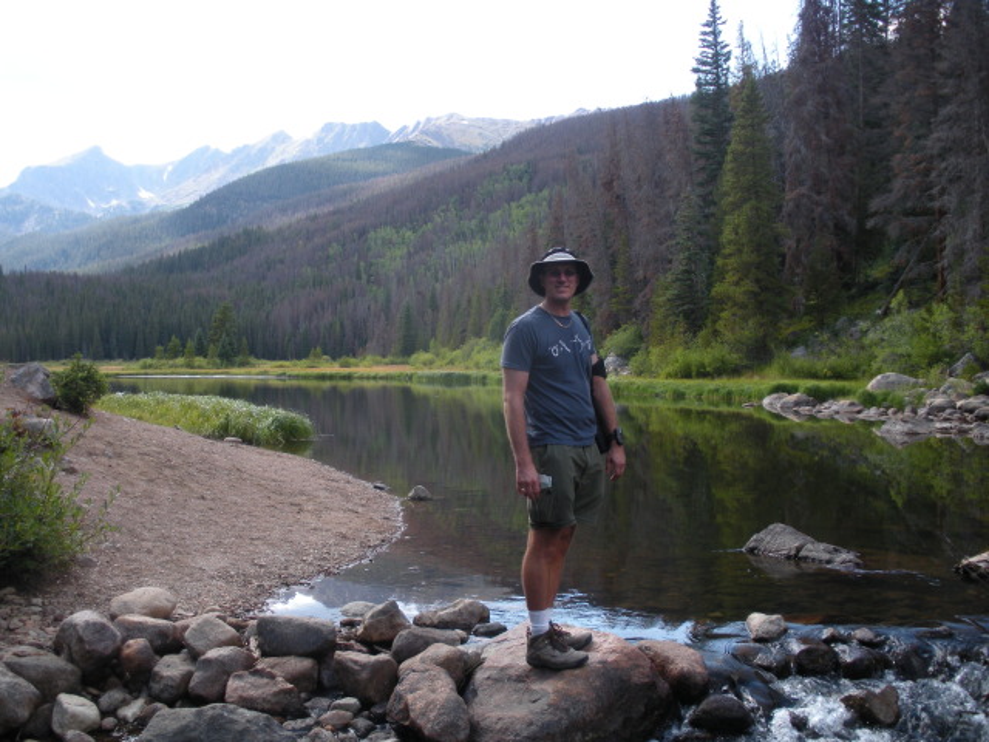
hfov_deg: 51.4
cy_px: 371
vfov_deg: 39.7
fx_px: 1029
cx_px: 494
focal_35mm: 36
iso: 64
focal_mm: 6.3
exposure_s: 1/142
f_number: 3.5
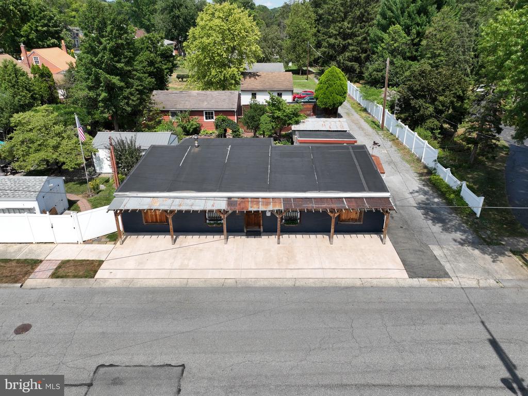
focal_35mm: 24
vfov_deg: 56.8
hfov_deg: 71.6
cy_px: 198
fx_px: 366
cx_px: 264
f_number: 2.8
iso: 130
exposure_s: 1/2500
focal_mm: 12.29
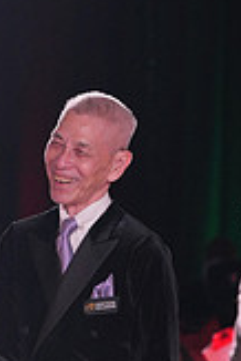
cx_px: -118
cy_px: 485
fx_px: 3817
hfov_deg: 3.6
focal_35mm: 381
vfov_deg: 5.4
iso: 800
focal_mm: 107
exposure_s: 1/320
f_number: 4
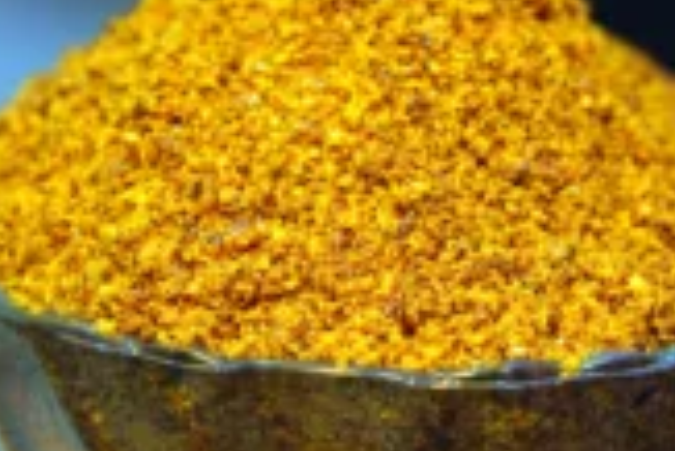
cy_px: 285
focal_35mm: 289
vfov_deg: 4.8
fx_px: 5423
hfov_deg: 7.1
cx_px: 418
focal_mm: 105
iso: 1600
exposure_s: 1/160
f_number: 5
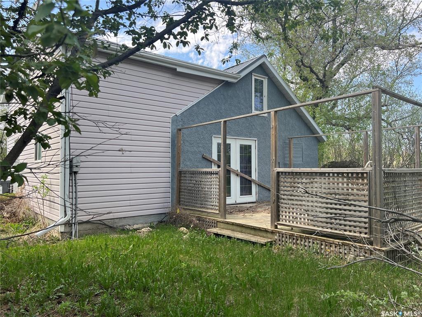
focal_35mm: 26
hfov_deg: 67.3
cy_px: 158
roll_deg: +0.0
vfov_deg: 53.1
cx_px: 211
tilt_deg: +0.3
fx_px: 317
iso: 50
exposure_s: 1/827
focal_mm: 5.7
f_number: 1.5
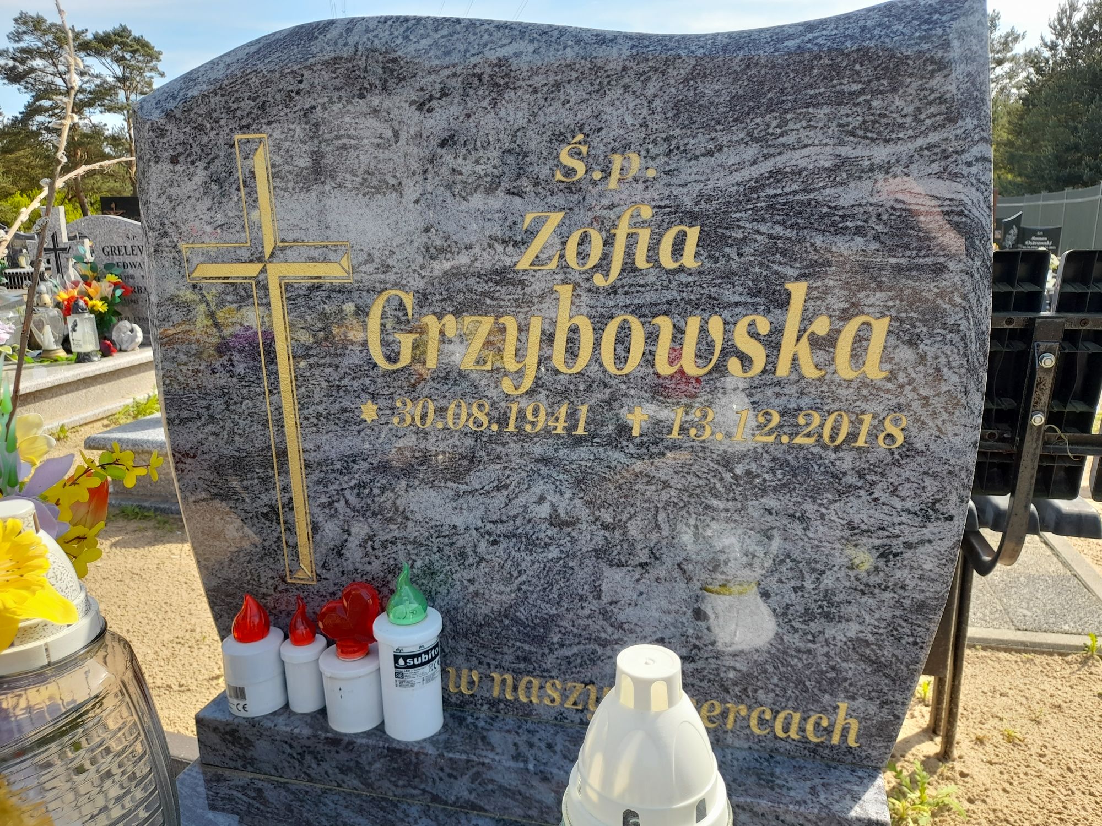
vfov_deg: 54.9
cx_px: 551
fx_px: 796
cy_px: 413
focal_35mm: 25
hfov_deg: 69.4
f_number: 2
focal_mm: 4.6
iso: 20
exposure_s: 1/161
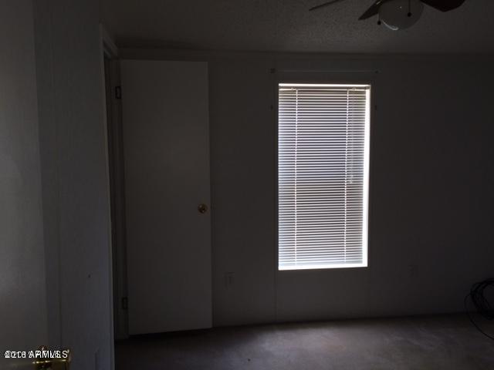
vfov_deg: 48.2
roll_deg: +0.6
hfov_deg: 61.7
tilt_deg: -5.9
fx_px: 414
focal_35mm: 29
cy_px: 185
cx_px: 247
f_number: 2.2
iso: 32
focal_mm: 4.15
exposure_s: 1/30
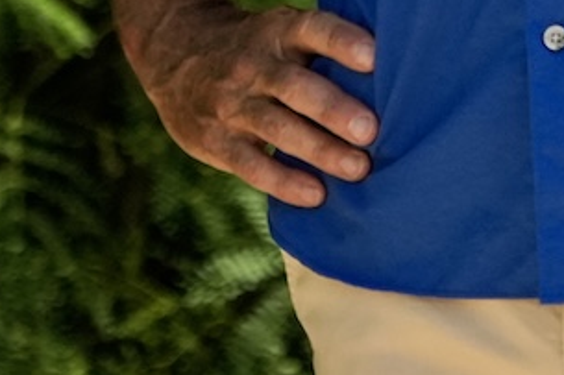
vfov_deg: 0.6
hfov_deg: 0.9
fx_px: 34165
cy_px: -675
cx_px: -43
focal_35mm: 2182
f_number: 5.6
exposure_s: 1/1250
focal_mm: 333
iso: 1600
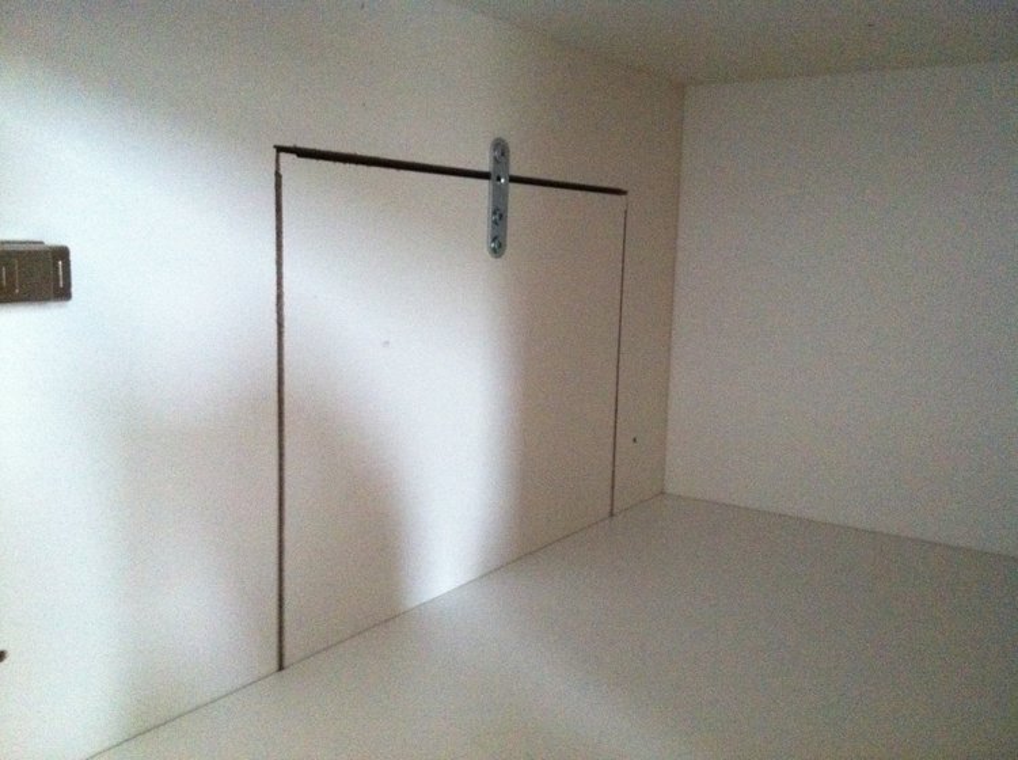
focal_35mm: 35
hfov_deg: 52.7
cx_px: 509
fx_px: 1028
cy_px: 380
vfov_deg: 40.6
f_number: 2.8
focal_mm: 3.85
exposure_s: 1/15
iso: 640
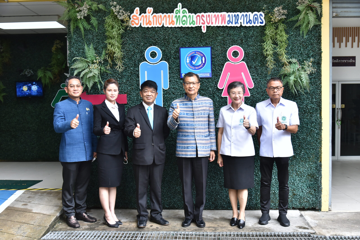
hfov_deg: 50.7
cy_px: 120
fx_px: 380
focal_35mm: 38
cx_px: 180
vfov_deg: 35.1
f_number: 5.6
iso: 900
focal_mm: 38
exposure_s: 1/125
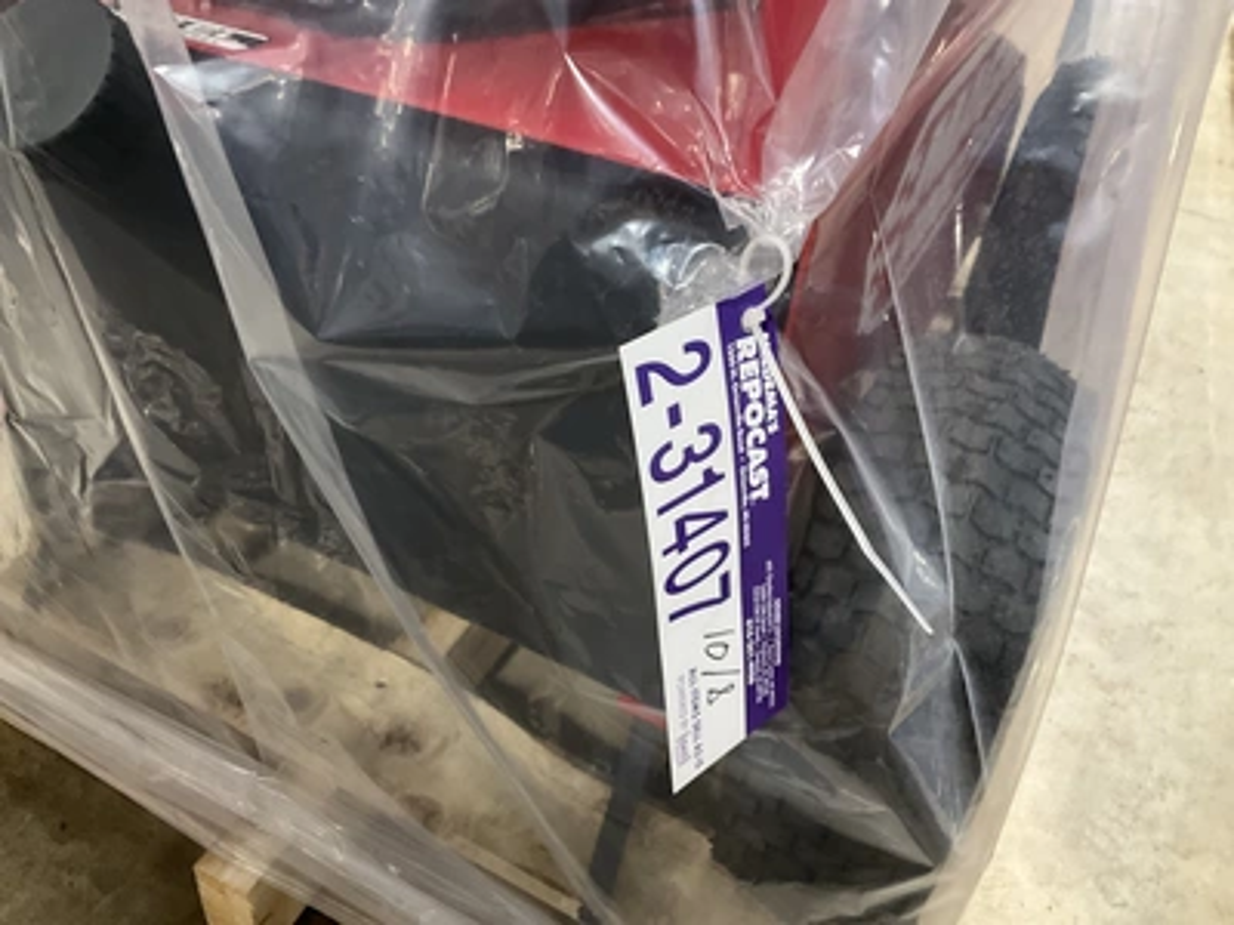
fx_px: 1034
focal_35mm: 29
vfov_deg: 48.2
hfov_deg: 61.7
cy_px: 462
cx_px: 617
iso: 200
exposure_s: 1/40
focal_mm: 3
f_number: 1.8
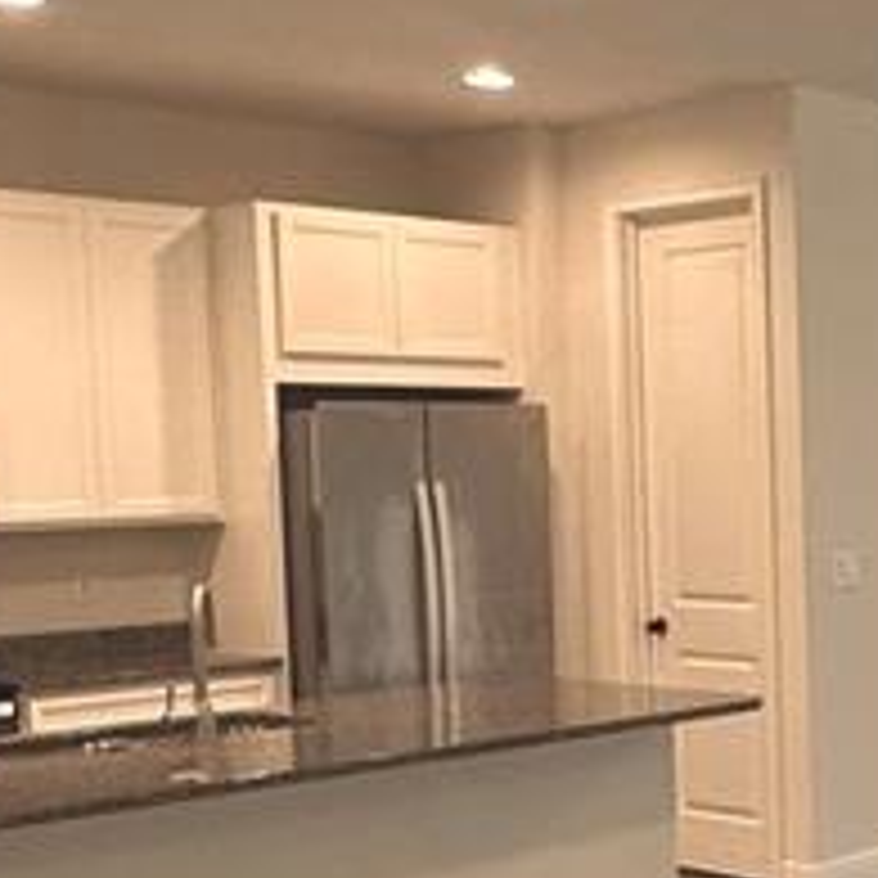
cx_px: 1090
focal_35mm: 65
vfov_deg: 26.3
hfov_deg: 23.8
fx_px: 1865
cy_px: 603
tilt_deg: -5.0
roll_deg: +1.1
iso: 200
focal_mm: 2.22
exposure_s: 1/120
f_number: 2.2
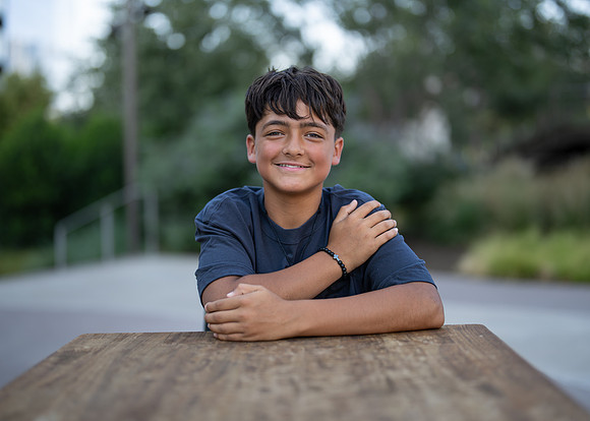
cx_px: 295
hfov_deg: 36.7
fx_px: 890
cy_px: 211
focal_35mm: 53
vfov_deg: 26.6
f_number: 1.2
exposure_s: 1/1000
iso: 100
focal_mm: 50
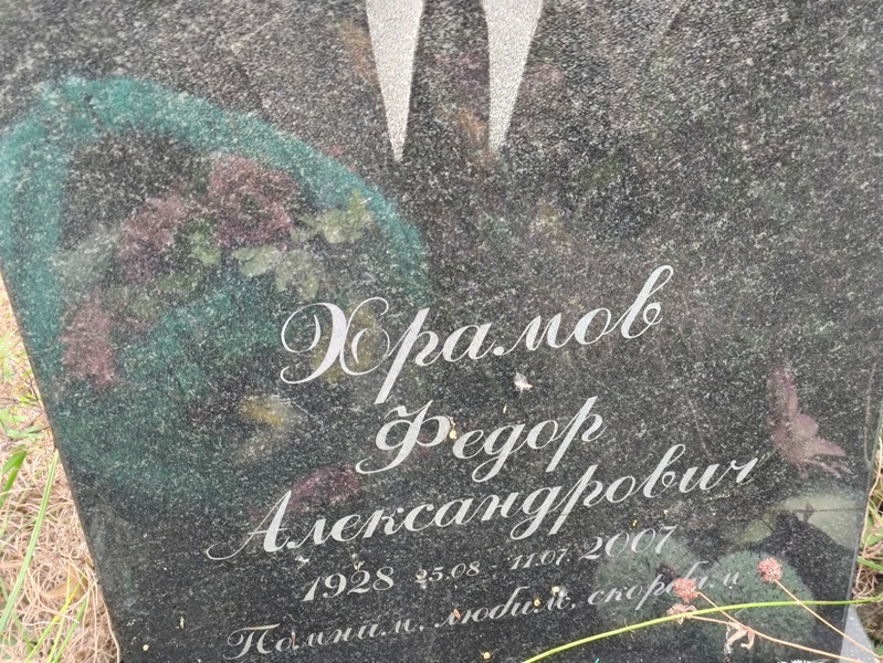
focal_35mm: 50
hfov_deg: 38.2
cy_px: 332
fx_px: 1276
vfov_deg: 29.1
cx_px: 442
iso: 125
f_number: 1.7
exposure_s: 1/60
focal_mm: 4.71
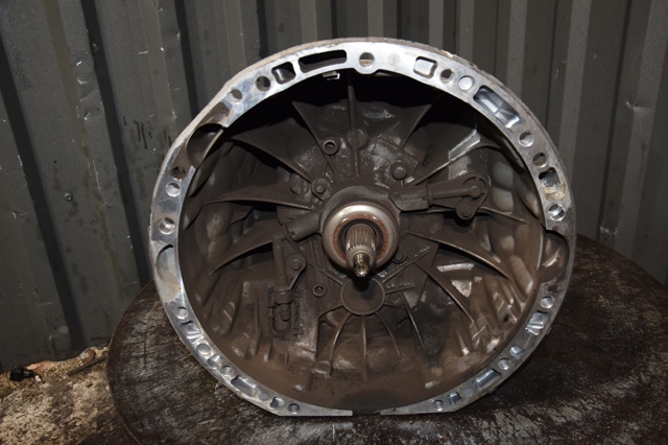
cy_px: 222
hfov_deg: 57.2
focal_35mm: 33
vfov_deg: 39.9
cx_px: 334
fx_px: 612
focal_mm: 22
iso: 800
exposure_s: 1/60
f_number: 5
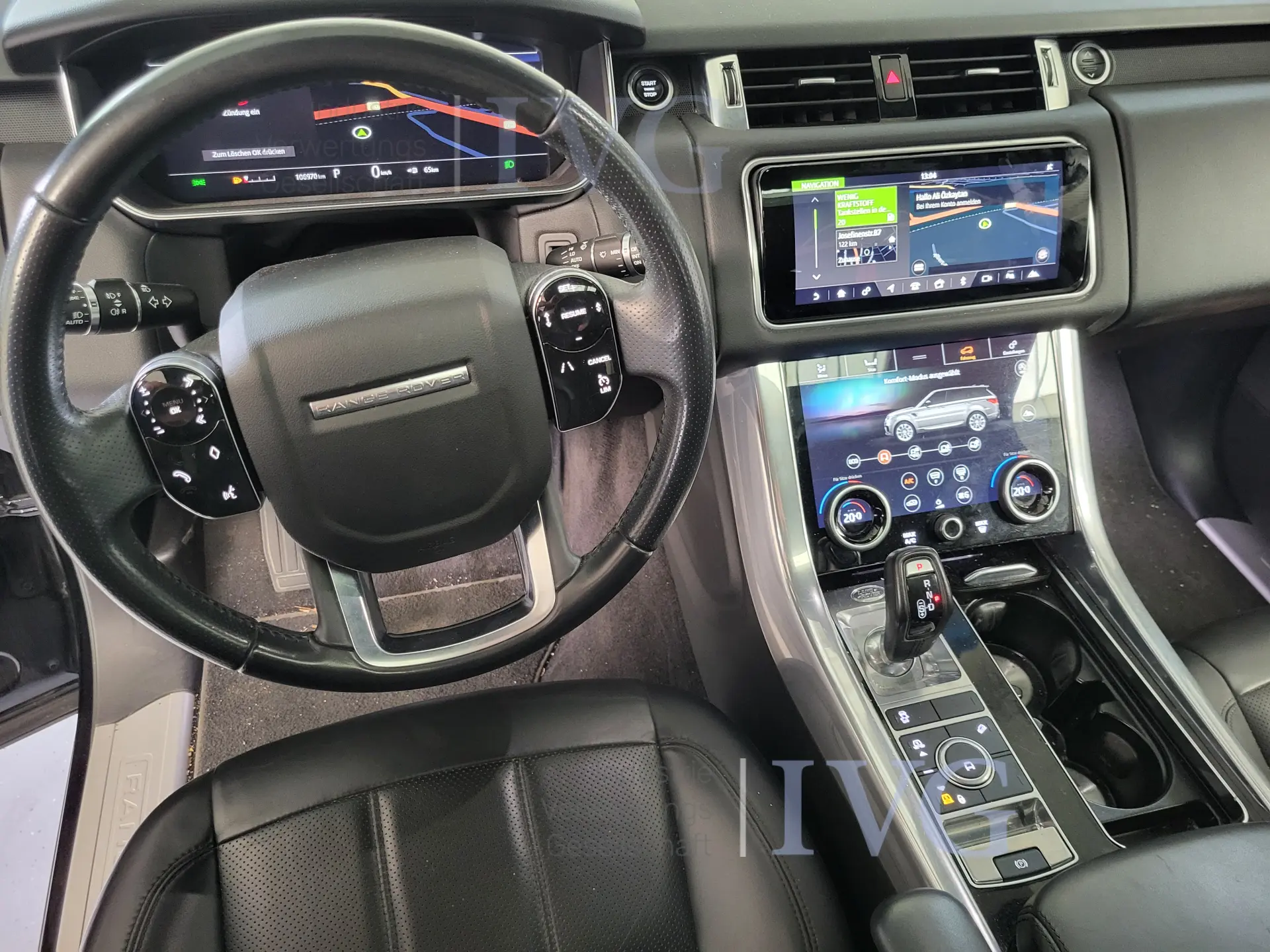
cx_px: 635
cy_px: 476
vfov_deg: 53.1
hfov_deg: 67.3
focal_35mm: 26
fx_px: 954
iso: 640
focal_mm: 5.4
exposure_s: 1/25
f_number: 1.8
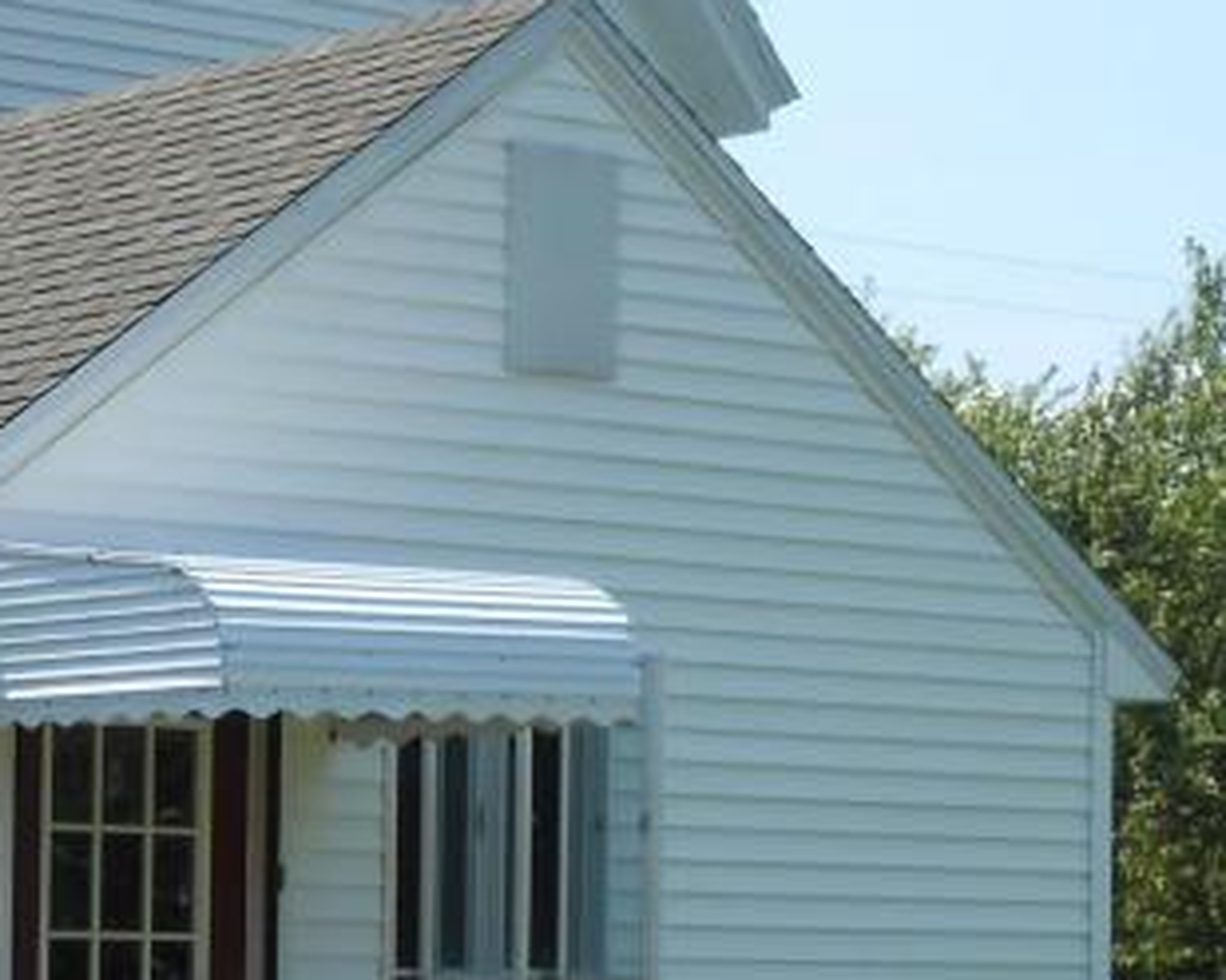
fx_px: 4462
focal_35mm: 123
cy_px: 853
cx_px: -548
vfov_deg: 12.5
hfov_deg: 14.7
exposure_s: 1/500
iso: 80
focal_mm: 6.8
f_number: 4.2
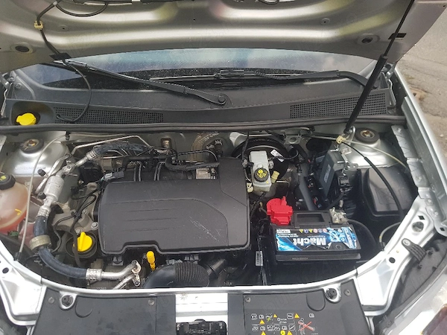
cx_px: 224
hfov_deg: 67.3
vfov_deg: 53.1
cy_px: 168
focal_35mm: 26
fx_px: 336
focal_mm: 4.2
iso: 40
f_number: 1.7
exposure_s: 1/182
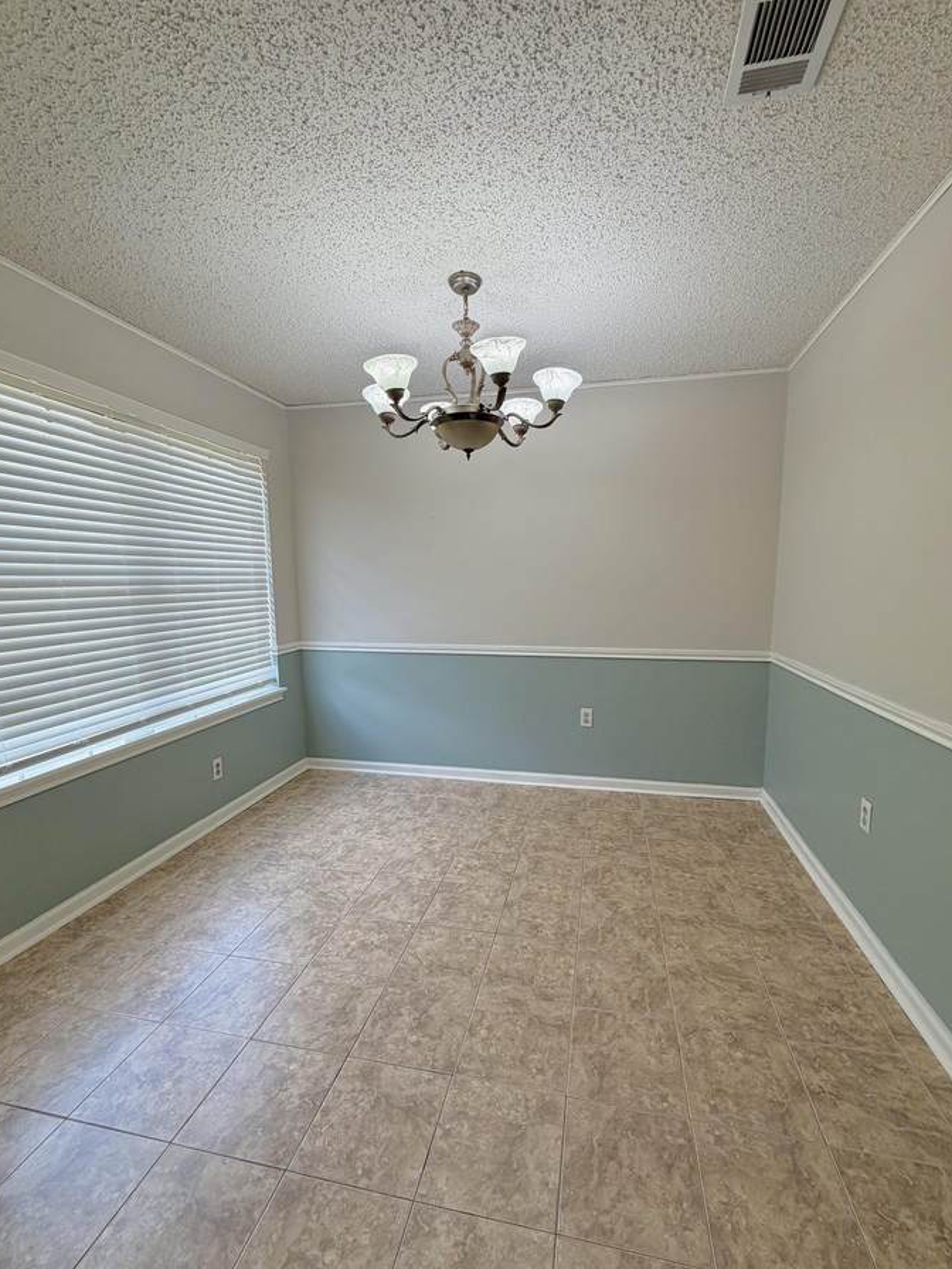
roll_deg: +0.8
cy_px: 657
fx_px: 550
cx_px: 492
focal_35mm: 15
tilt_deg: -8.1
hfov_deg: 81.7
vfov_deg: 98.1
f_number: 2.2
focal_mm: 2.22
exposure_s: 1/120
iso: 80
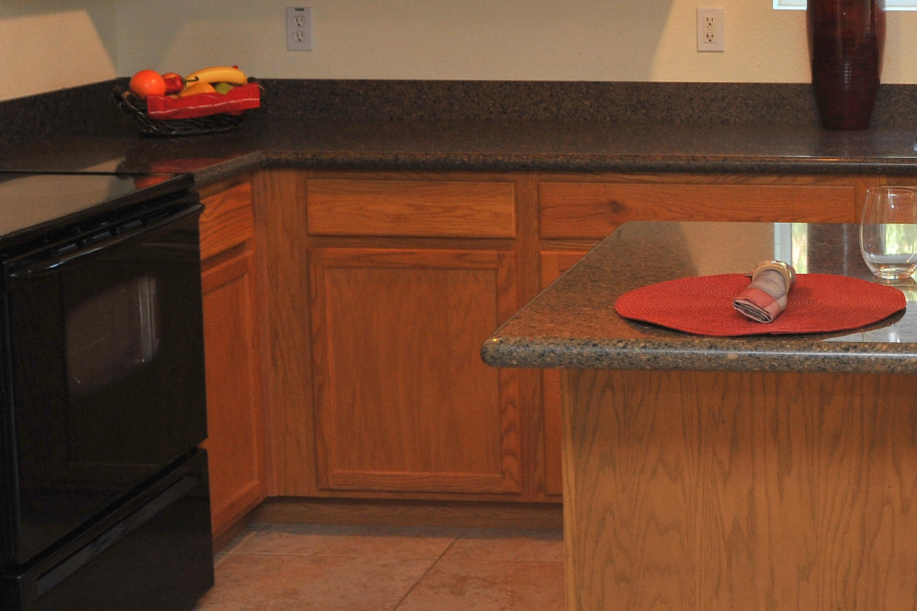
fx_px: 1935
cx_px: 929
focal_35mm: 76
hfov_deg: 25.3
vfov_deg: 17.8
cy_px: 137
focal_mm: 35
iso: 1000
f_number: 7.1
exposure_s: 1/30
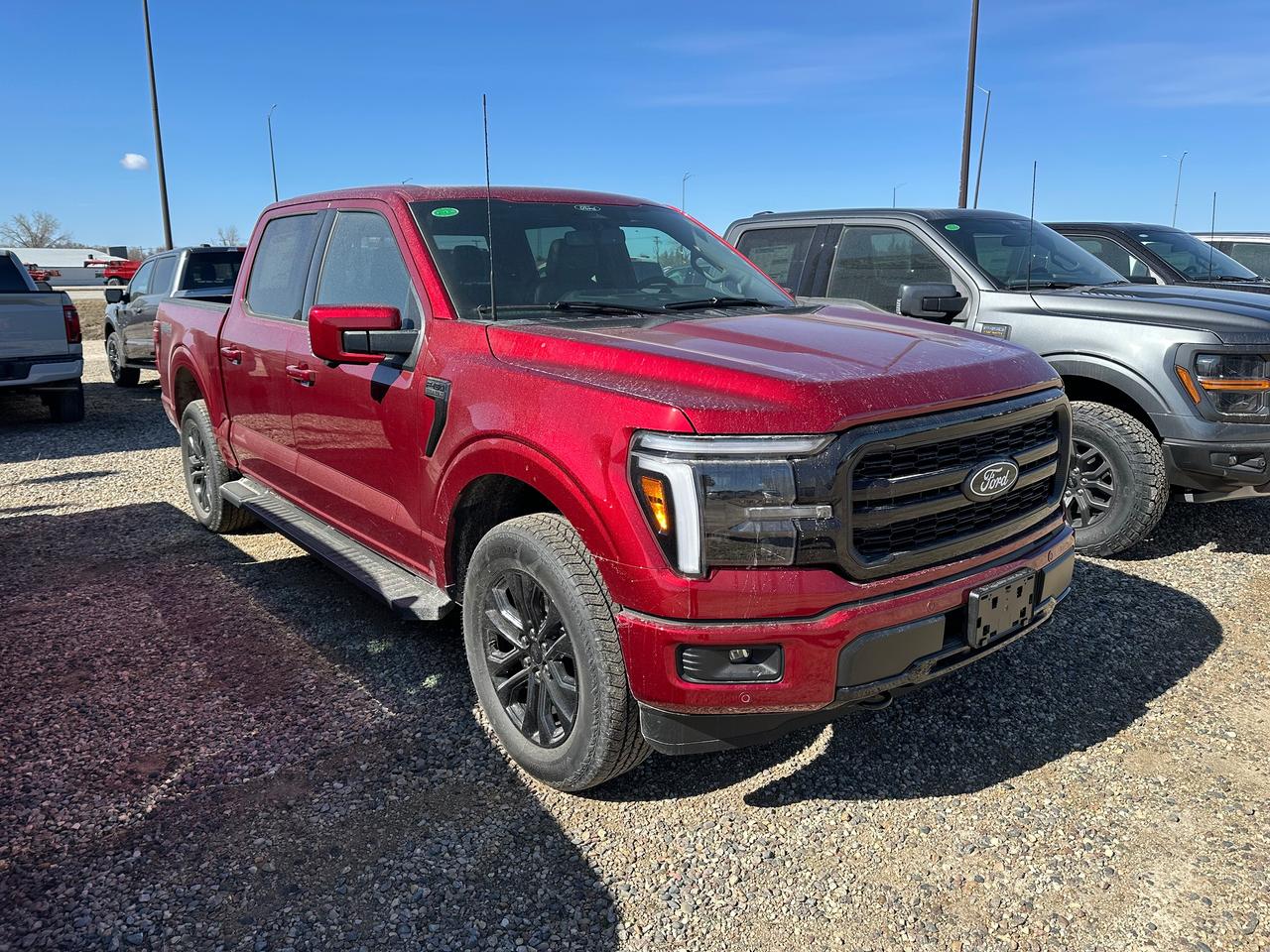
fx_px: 881
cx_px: 635
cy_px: 476
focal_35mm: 24
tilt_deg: -12.3
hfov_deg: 71.6
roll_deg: +0.6
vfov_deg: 56.8
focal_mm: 6.86
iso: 80
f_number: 1.78
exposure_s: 1/2882
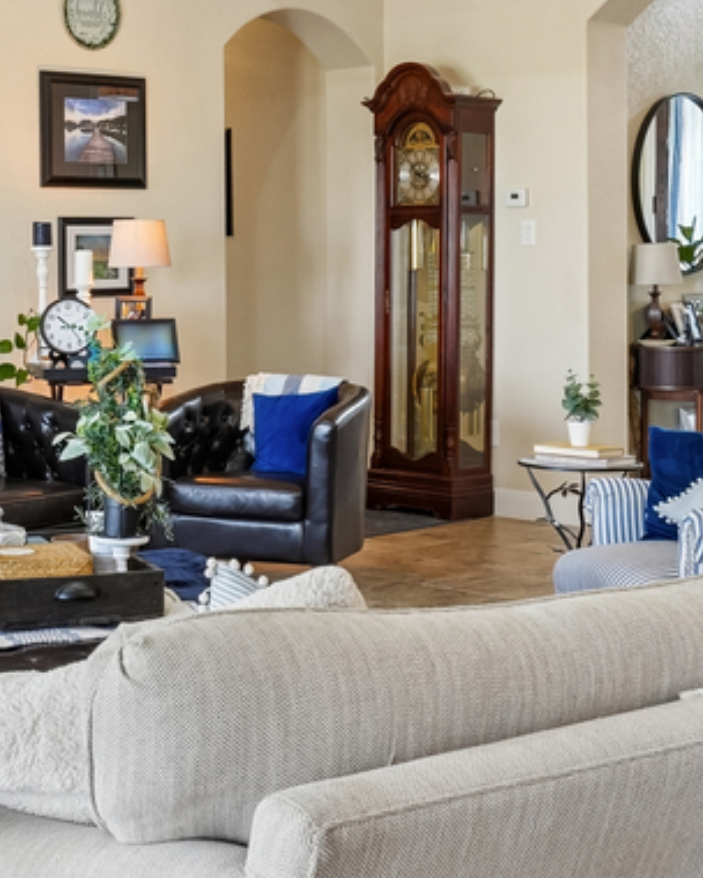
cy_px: 289
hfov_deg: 23.5
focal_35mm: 64
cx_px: 146
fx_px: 1664
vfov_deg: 29.4
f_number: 8
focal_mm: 16
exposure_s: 1/10
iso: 400
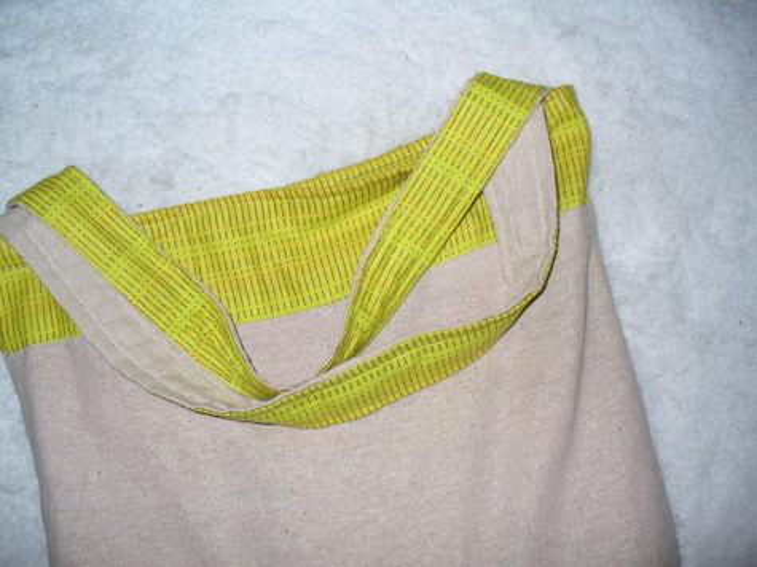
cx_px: 378
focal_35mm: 37
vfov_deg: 38.6
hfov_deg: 50.1
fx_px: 809
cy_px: 284
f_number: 2.8
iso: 100
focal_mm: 6.1
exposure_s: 1/60
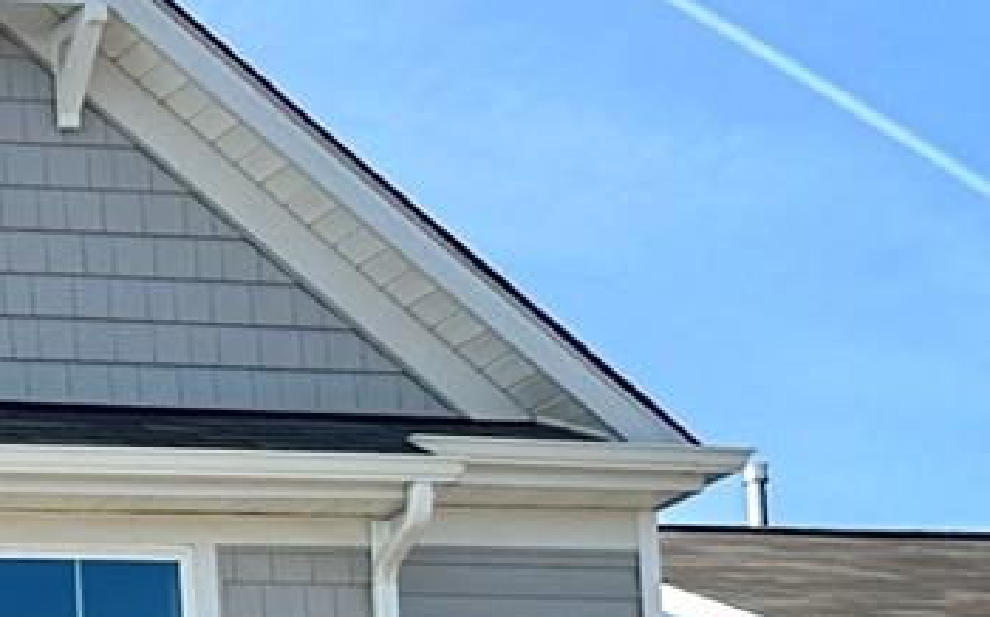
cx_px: -1544
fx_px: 4016
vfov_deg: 8.3
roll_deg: -0.4
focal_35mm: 149
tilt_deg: +6.3
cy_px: 1244
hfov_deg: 11.2
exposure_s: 1/2469
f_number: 1.78
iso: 80
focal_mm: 6.86
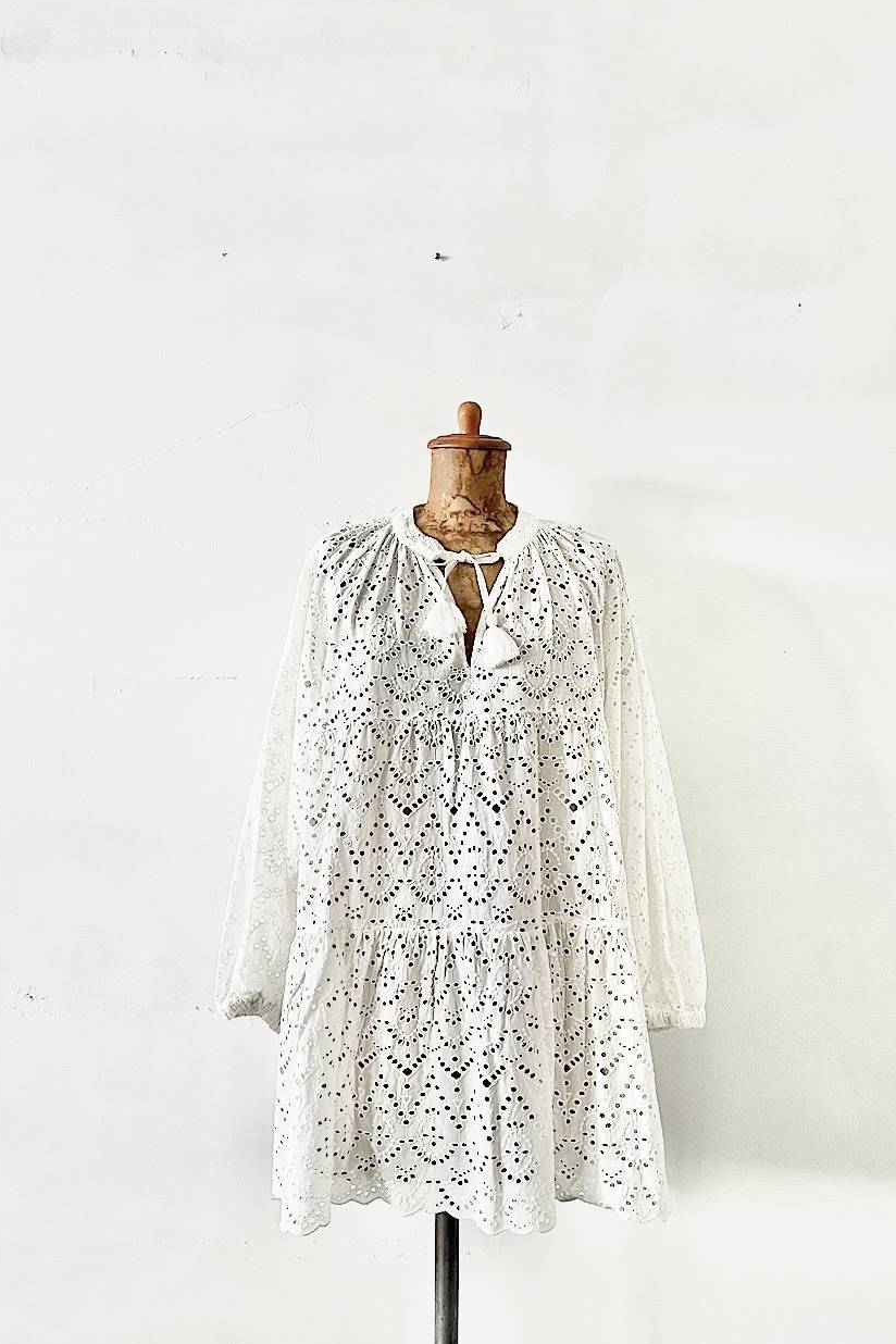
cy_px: 672
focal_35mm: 28
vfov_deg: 65.5
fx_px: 1045
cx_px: 453
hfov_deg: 46.4
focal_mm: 5.1
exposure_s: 1/60
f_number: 1.6
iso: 250
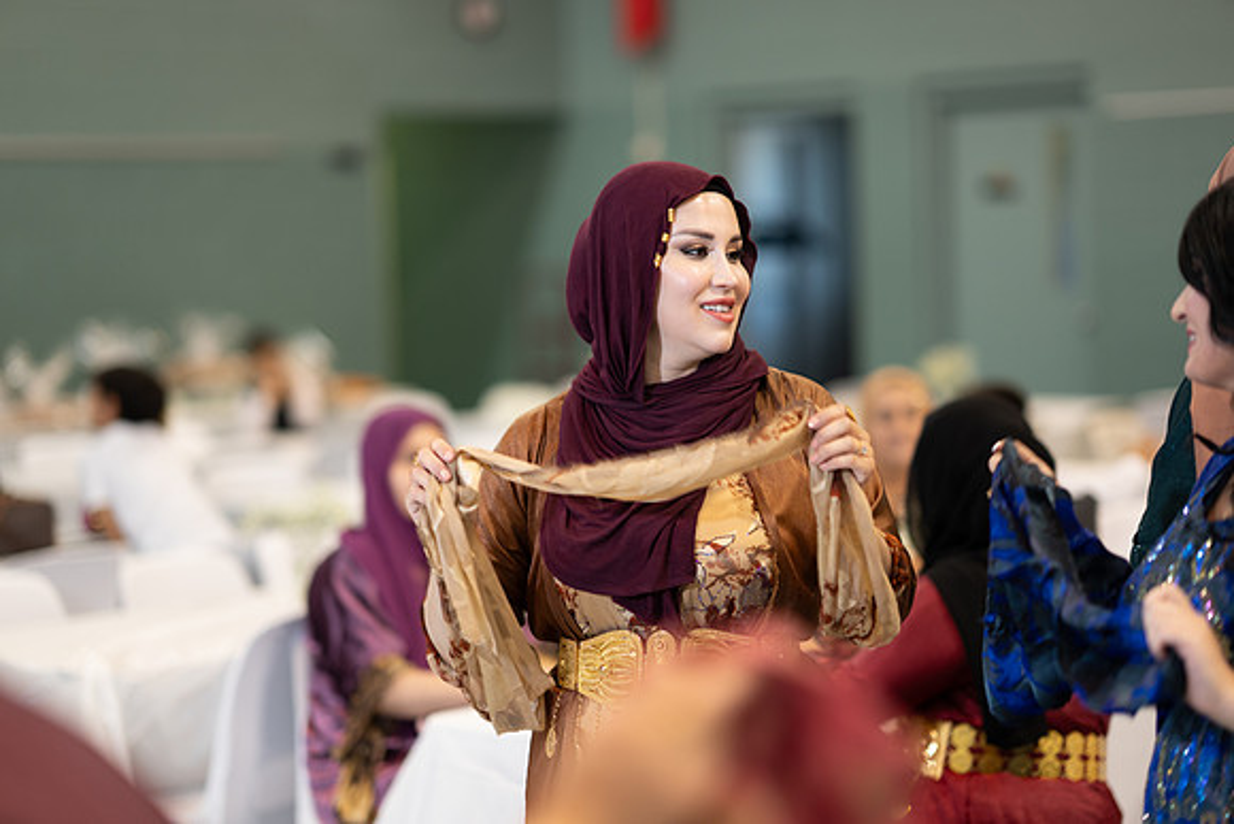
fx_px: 2914
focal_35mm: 85
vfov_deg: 16.1
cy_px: 412
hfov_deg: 23.9
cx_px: 617
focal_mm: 85
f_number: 1.4
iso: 640
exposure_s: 1/200
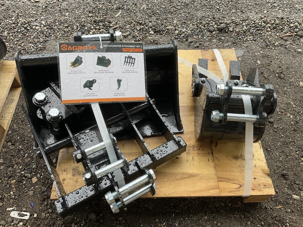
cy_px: 114
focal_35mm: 29
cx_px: 152
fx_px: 254
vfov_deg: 48.3
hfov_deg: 61.6
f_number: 1.8
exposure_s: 1/136
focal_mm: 3
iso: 16
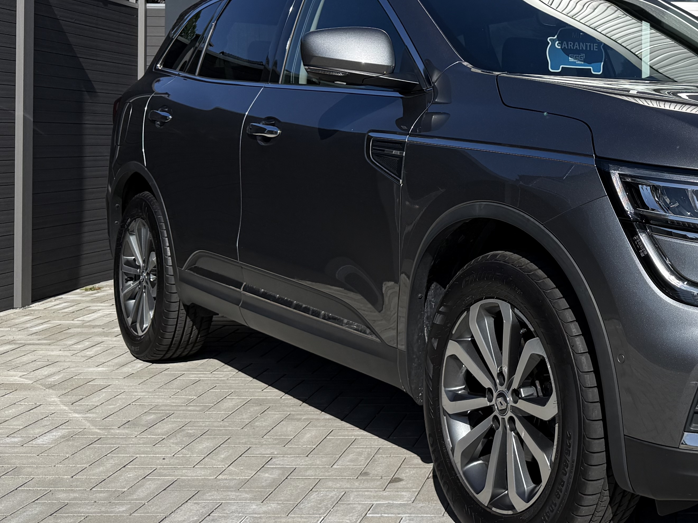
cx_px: 646
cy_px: 146
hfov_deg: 34.5
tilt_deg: +0.7
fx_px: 1049
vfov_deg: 27.7
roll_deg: -0.8
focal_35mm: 52
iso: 80
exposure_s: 1/6173
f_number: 1.78
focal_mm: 6.76
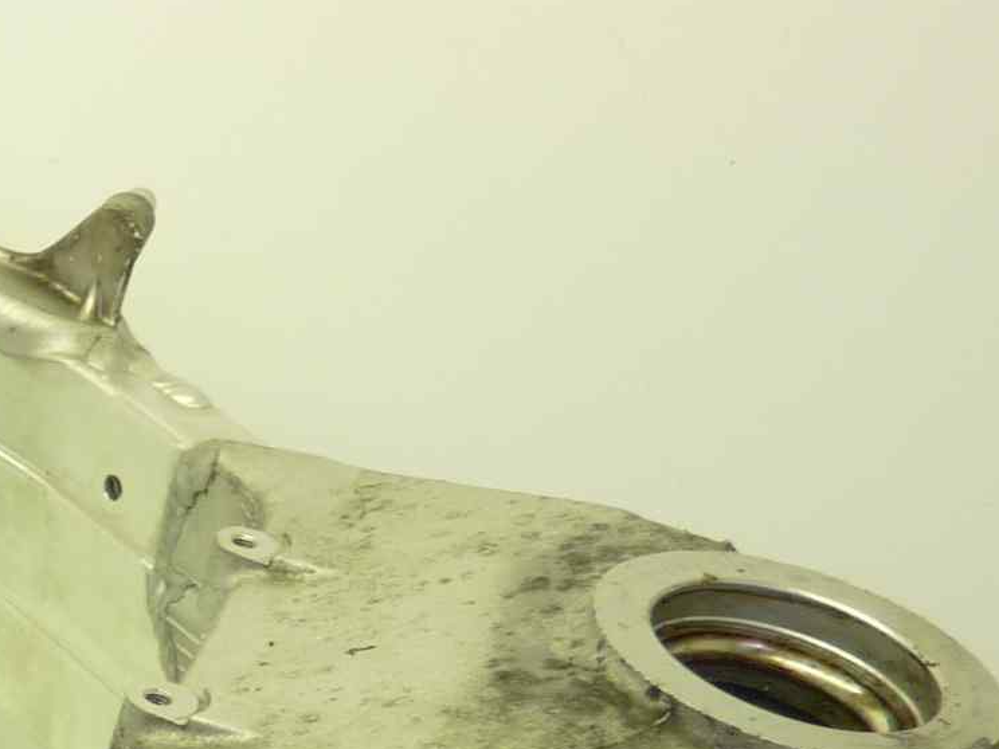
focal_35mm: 86
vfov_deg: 16.8
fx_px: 2482
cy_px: 768
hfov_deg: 19.6
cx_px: -532
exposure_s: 1/25
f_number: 3.3
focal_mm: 4.1
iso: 80
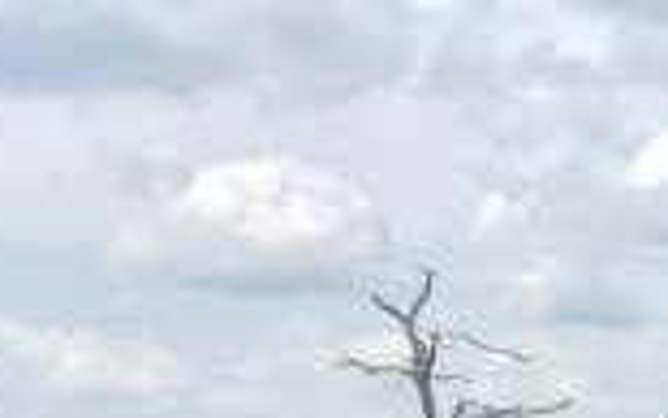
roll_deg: +1.2
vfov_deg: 7.8
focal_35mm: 159
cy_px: 914
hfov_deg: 11.0
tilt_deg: -6.9
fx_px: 2896
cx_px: 1625
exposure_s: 1/705
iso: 25
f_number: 2.2
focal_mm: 4.15
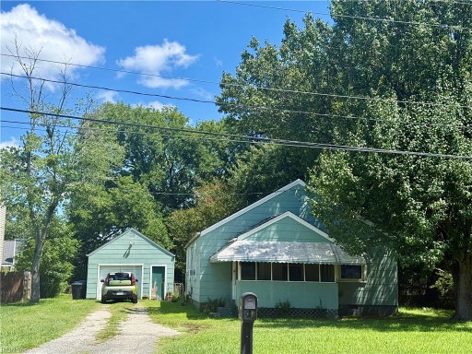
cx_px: 236
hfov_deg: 39.7
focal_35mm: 48
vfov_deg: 30.3
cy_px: 177
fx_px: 654
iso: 100
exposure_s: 1/3378
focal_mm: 6.76
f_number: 1.78
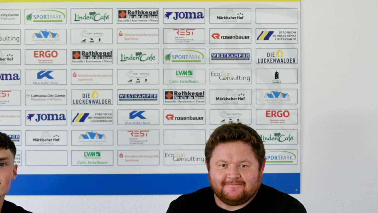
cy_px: 165
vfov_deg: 23.7
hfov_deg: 40.6
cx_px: 113
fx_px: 501
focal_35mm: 50
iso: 2000
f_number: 2.8
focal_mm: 30
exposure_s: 1/640
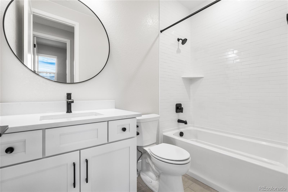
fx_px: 128
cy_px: 96
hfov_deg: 96.7
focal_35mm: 16
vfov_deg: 73.7
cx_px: 144
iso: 500
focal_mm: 16
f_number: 8
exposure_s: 1/30
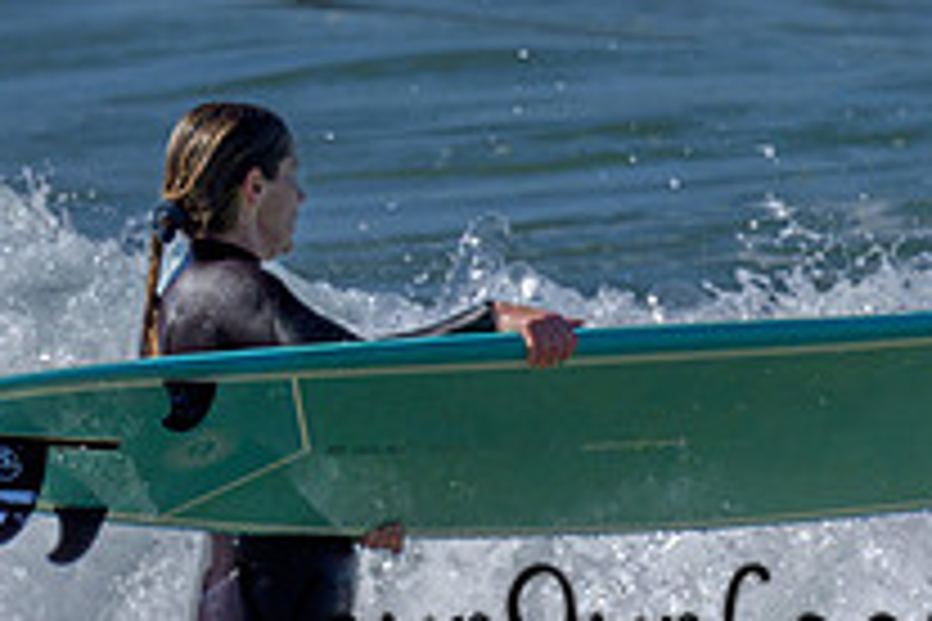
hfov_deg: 0.7
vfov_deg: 0.4
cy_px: 541
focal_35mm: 3081
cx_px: 535
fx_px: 79757
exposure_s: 1/2000
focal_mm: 800
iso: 160
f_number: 6.3
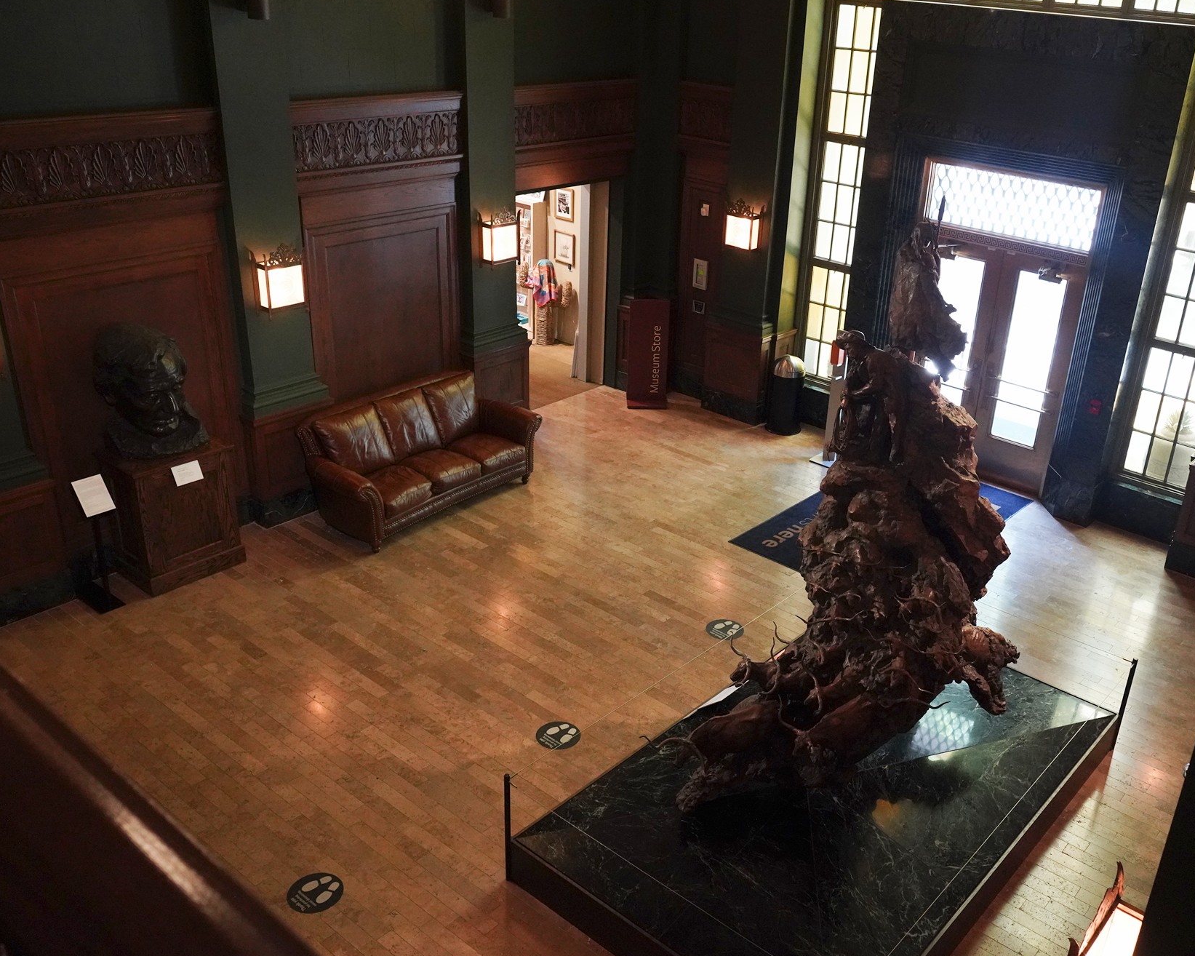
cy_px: 480
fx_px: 1132
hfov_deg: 55.4
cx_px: 692
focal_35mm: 32
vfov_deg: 45.8
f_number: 6.3
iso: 6400
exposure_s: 1/100
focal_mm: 28
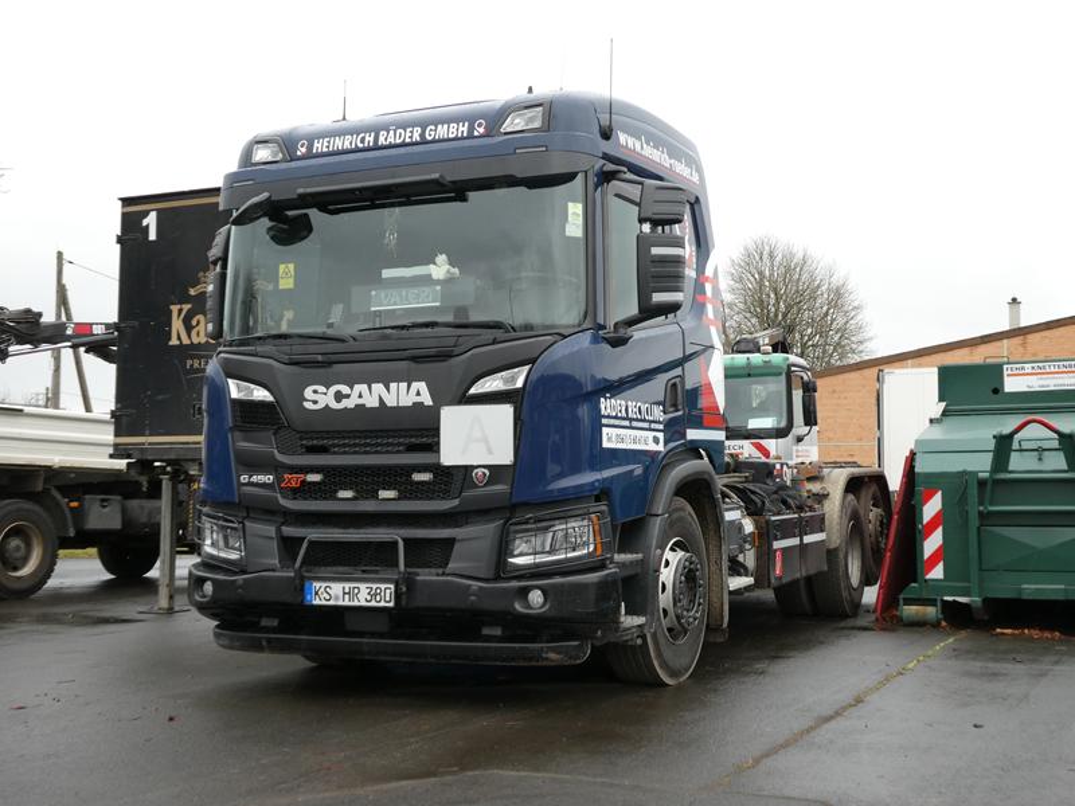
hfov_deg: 46.8
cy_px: 403
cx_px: 538
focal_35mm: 40
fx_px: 1242
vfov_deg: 36.0
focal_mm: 7.2
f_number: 3.8
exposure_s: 1/80
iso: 125
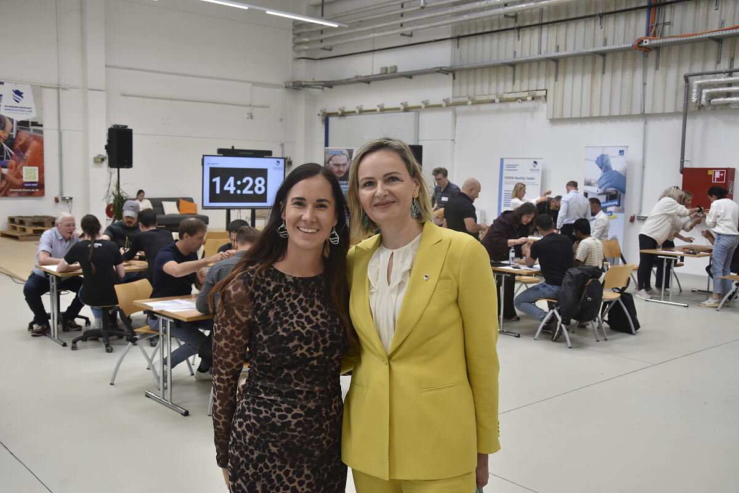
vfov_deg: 36.9
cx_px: 370
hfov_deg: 53.1
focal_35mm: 36
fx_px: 739
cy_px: 246
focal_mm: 24
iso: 800
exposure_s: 1/125
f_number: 5.6
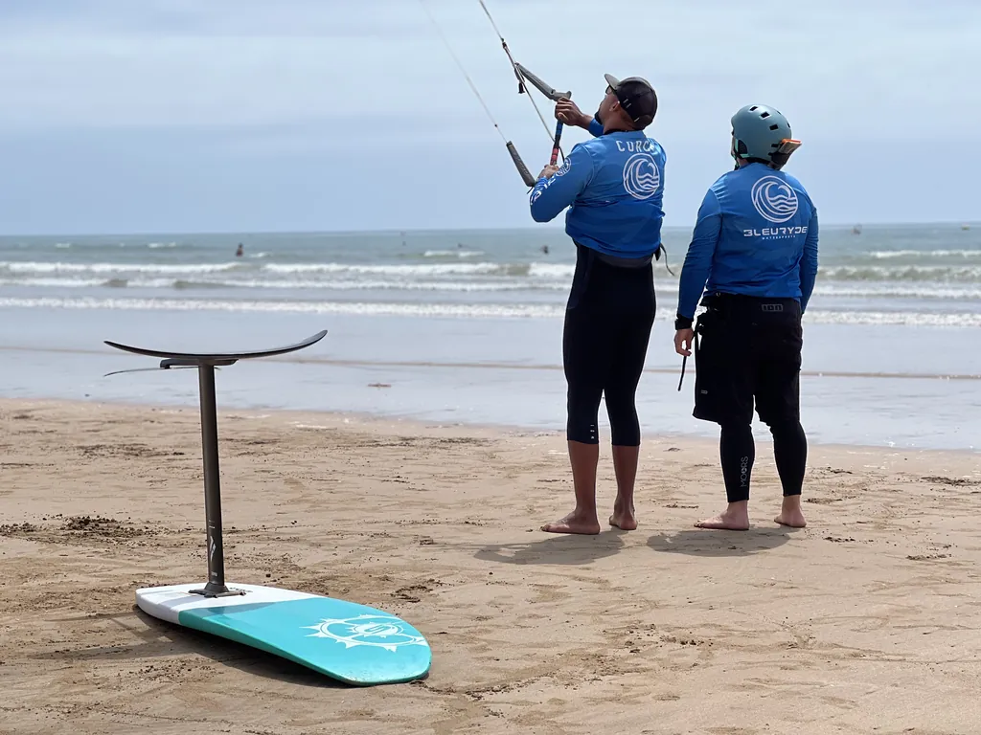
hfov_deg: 25.3
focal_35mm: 77
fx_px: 2182
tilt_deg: -3.2
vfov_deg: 19.1
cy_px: 368
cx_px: 490
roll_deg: +0.8
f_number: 2.8
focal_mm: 9
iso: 32
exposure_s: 1/1553
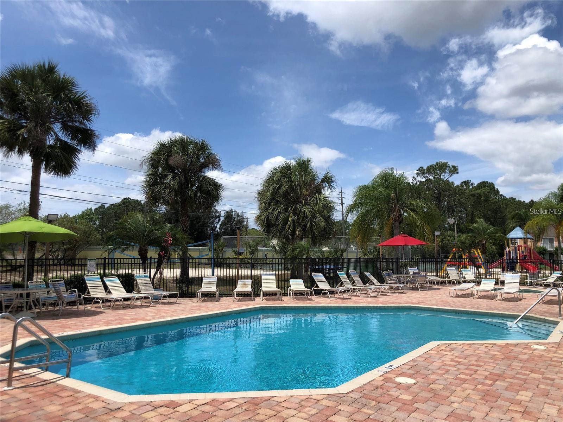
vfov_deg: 49.7
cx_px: 282
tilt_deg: +4.3
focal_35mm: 28
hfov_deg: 63.4
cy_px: 211
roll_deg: -0.6
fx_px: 455
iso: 20
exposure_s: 1/3003
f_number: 1.8
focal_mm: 3.99
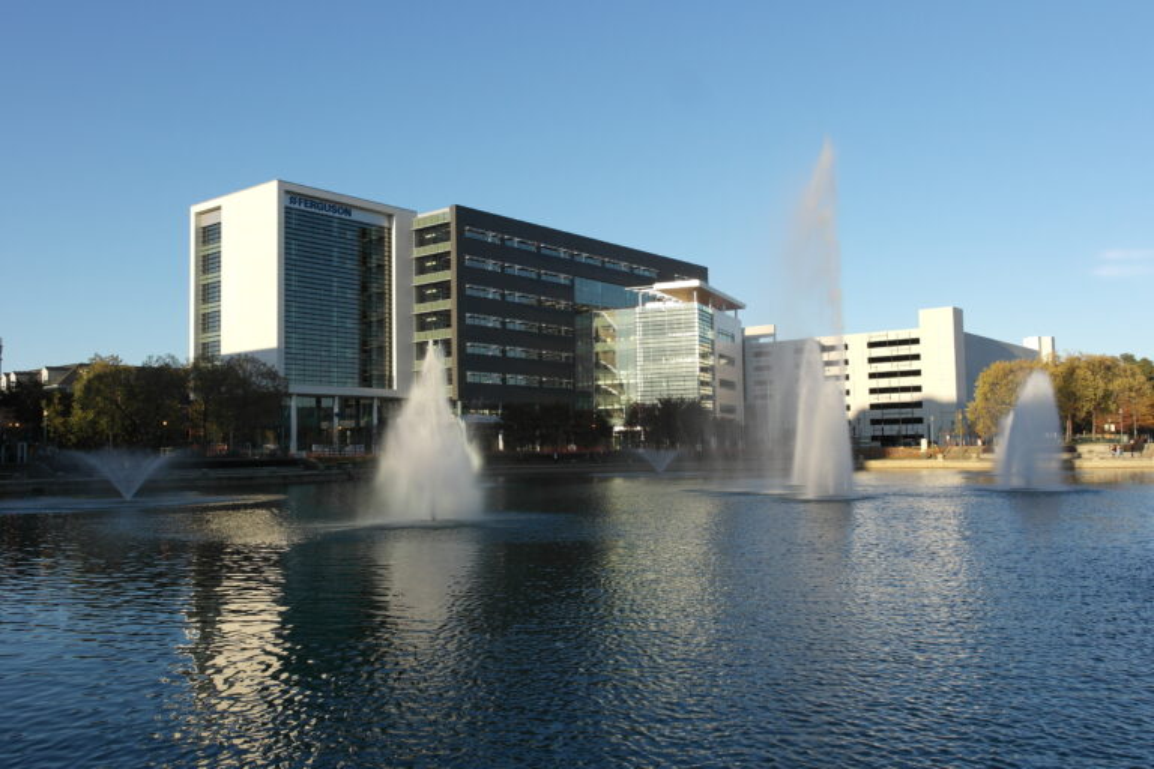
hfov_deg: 61.9
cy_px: 384
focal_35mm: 30
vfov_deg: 43.6
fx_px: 962
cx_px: 577
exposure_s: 1/250
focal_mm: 20
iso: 100
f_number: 6.3
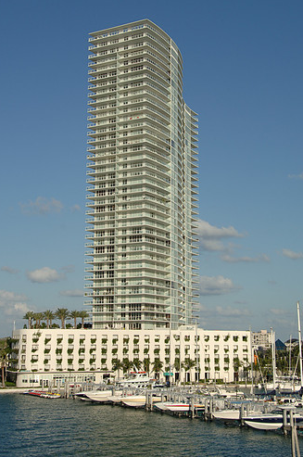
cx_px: 157
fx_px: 760
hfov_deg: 22.5
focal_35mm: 60
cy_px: 201
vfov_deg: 33.4
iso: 100
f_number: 9
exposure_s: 1/320
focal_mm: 34
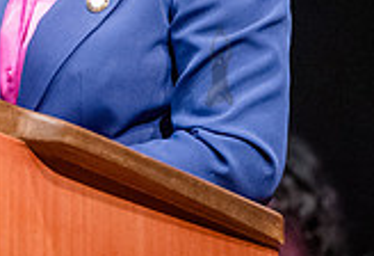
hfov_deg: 3.7
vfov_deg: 2.5
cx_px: -76
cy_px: -75
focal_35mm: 554
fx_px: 5799
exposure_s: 1/200
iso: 5000
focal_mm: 135
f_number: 4
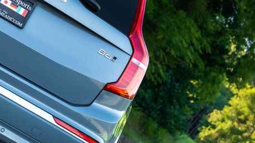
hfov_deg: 14.1
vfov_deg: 8.0
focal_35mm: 152
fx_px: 1027
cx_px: 129
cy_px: 37
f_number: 8
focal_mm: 70
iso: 500
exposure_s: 1/250
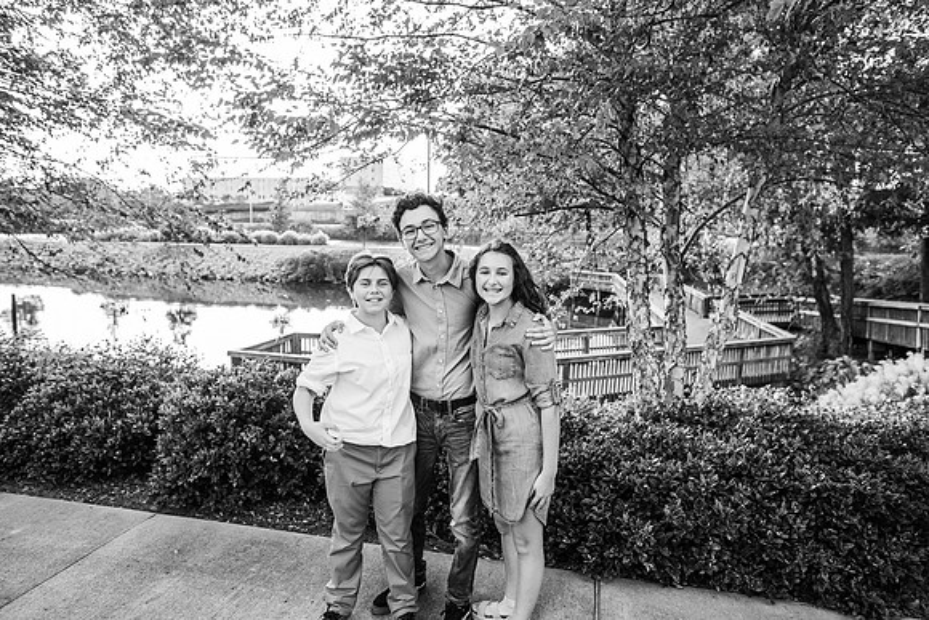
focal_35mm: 24
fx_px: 619
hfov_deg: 73.7
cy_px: 310
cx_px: 464
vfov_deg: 53.2
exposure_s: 1/200
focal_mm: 24
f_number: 3.2
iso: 250
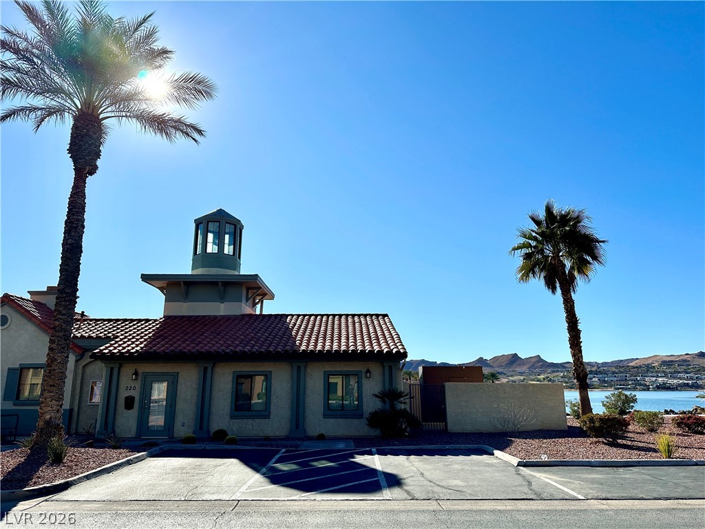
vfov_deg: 56.8
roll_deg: -1.5
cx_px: 352
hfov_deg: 71.6
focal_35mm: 24
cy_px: 264
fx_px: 489
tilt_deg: +13.8
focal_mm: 6.86
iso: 80
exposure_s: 1/8197
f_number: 1.78
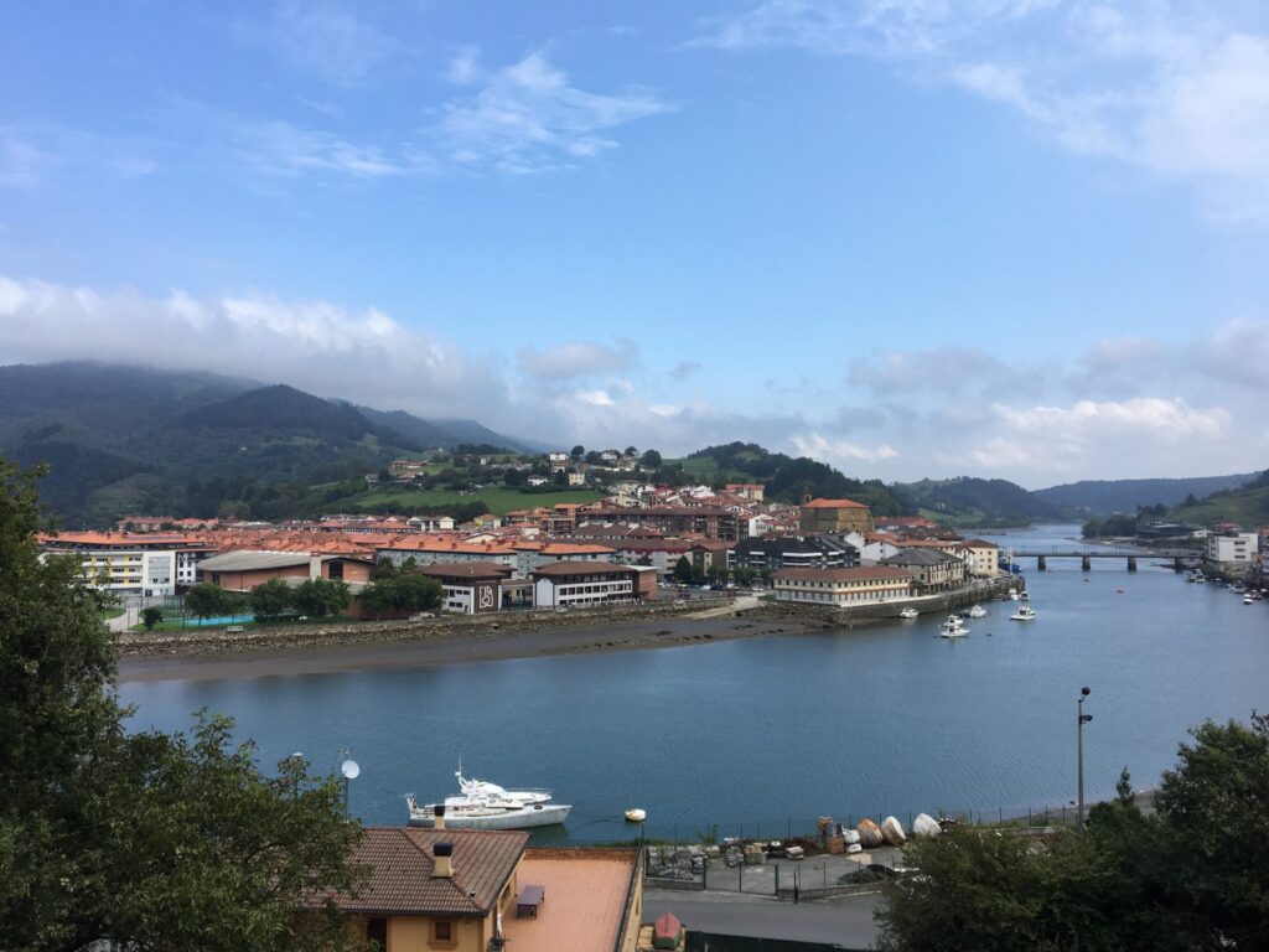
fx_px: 1063
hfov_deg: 61.7
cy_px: 476
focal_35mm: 29
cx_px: 634
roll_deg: -0.1
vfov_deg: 48.2
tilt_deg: +1.8
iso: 25
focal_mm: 4.15
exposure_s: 1/1148
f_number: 2.2
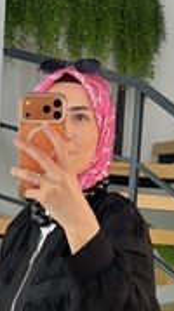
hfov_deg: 10.0
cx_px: 59
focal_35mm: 121
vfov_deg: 17.5
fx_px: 998
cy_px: 282
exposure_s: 1/182
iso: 80
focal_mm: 6.76
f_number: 1.78
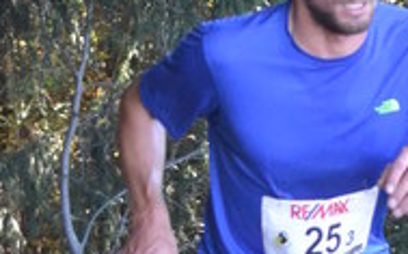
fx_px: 2434
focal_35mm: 219
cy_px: -83
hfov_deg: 9.5
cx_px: 489
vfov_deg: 5.9
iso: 3200
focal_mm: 36
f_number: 5
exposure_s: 1/320
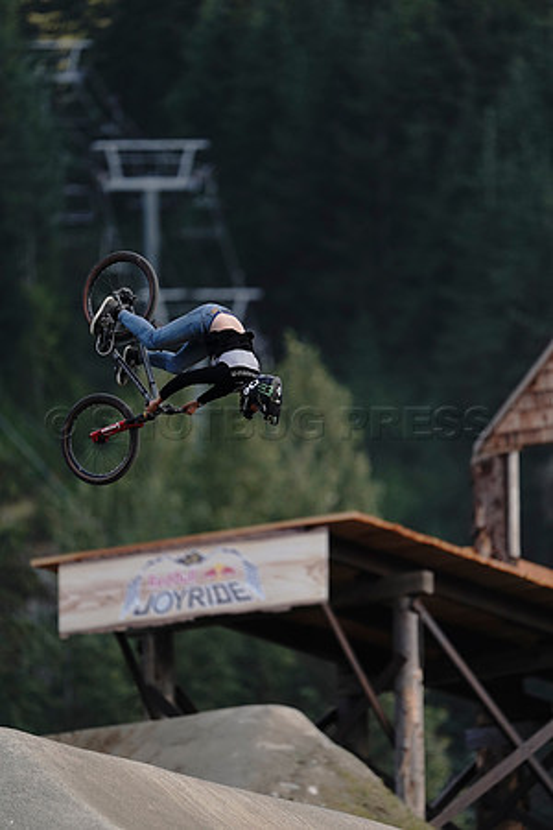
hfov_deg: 2.3
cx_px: 276
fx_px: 13824
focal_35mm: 600
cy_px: 415
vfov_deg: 3.4
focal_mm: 600
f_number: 4
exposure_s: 1/1600
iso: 1600
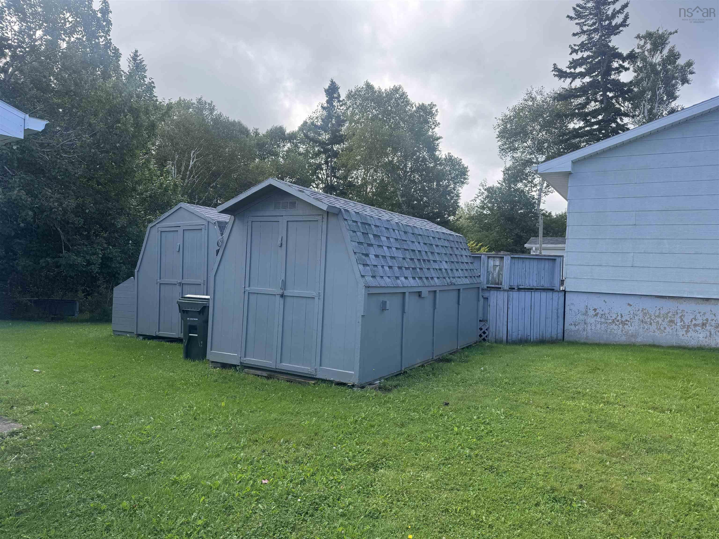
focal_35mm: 24
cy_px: 270
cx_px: 360
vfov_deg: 56.8
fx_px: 498
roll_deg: -1.6
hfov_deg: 71.6
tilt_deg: -0.4
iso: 80
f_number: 1.78
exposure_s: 1/1238
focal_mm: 6.76
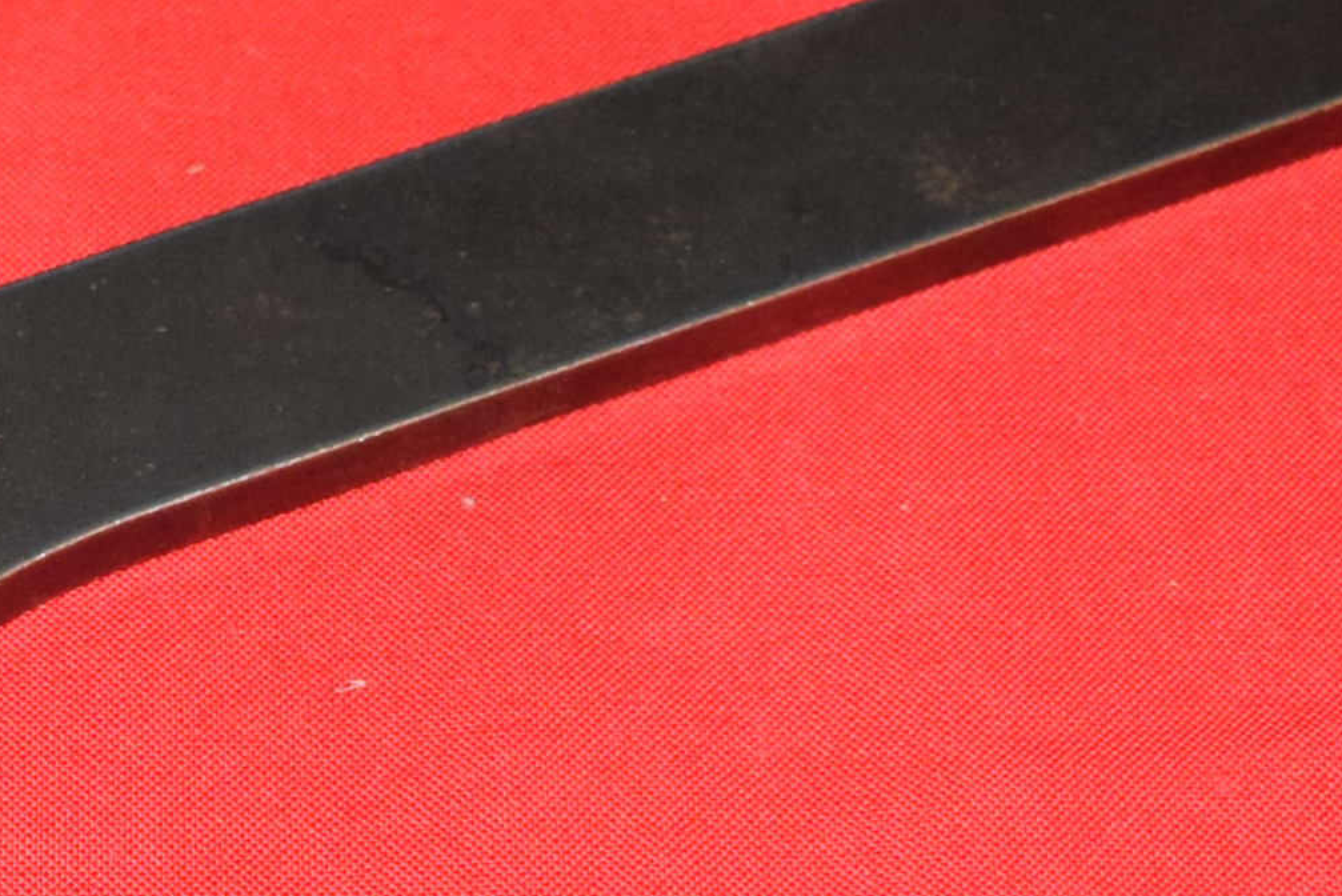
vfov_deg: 10.1
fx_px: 4996
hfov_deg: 14.9
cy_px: 996
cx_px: -200
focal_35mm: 134
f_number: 5
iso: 1250
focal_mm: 20
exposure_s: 1/200
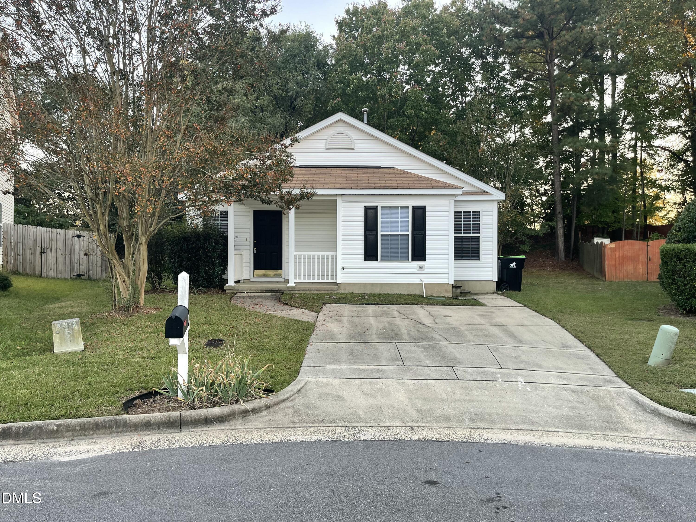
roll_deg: -0.9
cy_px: 261
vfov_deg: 54.9
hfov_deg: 69.4
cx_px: 348
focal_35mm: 25
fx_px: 503
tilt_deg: -2.5
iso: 64
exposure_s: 1/121
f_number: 1.6
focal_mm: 5.1
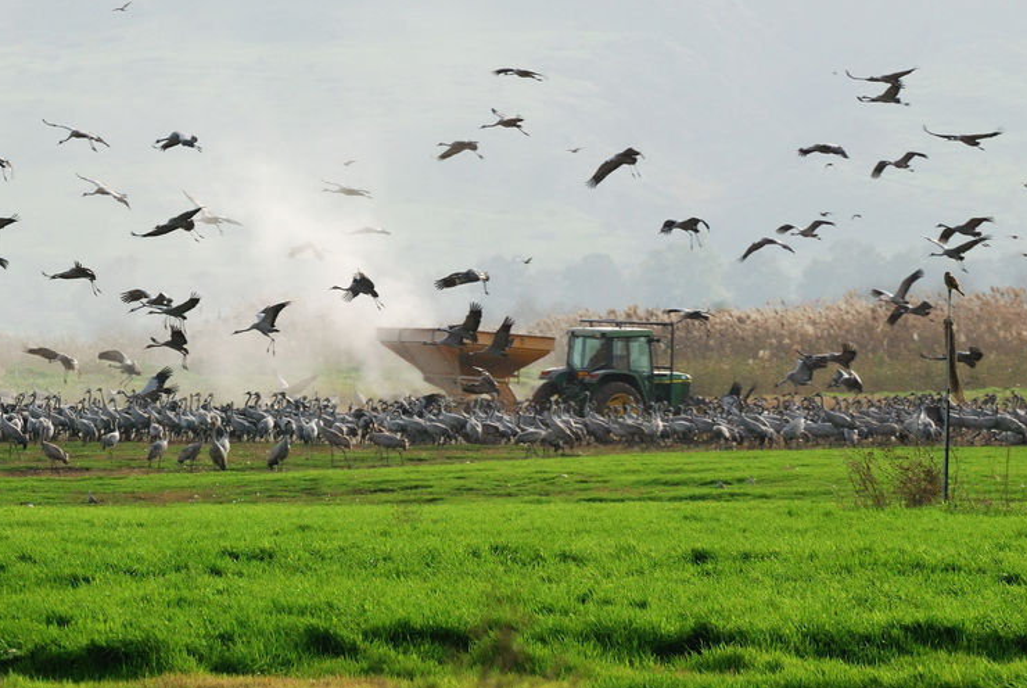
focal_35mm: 492
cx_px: 513
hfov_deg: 4.2
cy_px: 293
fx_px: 14052
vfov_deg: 2.8
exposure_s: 1/640
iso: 1000
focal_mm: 270
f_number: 11
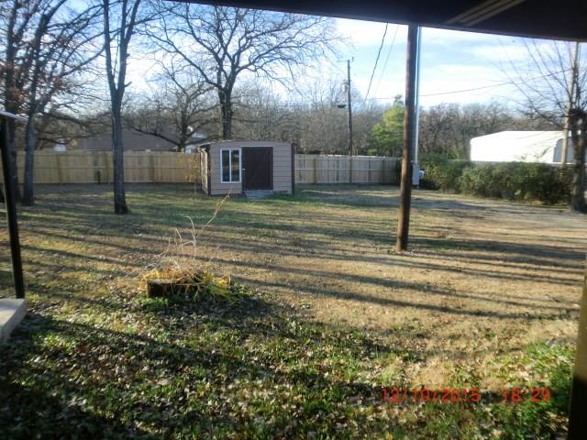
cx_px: 294
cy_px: 220
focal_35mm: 26
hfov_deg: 67.3
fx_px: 441
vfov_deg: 53.1
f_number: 2.6
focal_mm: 4.65
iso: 64
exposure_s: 1/400
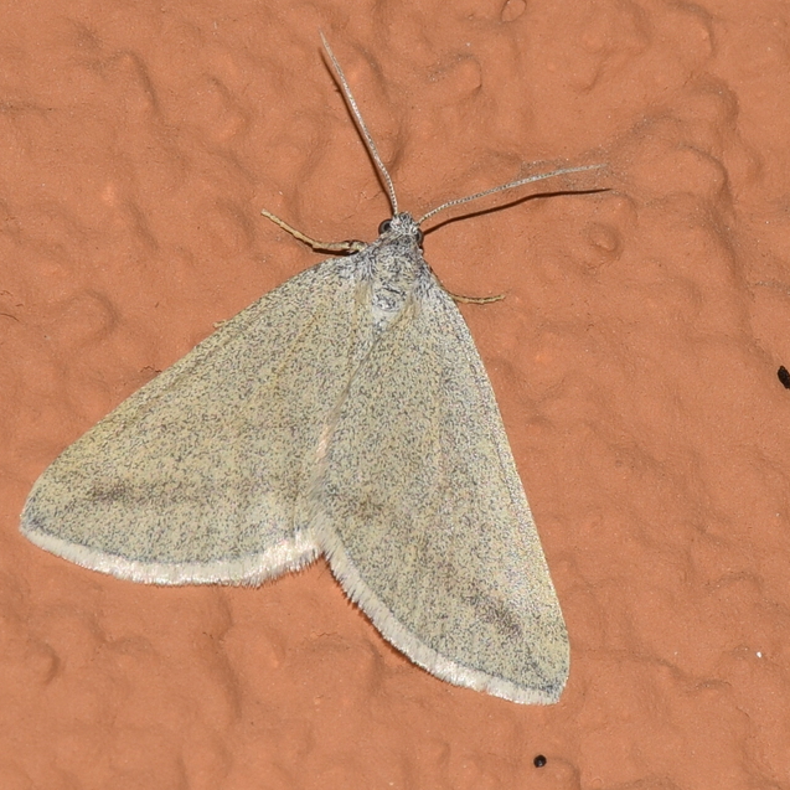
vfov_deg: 6.5
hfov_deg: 6.5
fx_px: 6946
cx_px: 326
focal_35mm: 269
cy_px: 396
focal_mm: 140
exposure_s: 1/160
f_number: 13
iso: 100
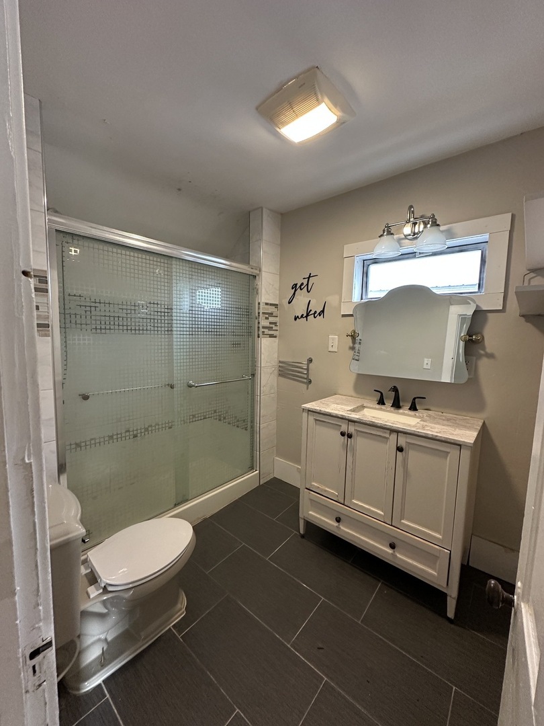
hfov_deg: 85.7
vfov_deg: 102.1
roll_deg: -2.5
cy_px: 363
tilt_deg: -5.5
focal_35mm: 14
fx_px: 293
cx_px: 272
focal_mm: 2.22
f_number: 2.2
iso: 400
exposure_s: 1/60
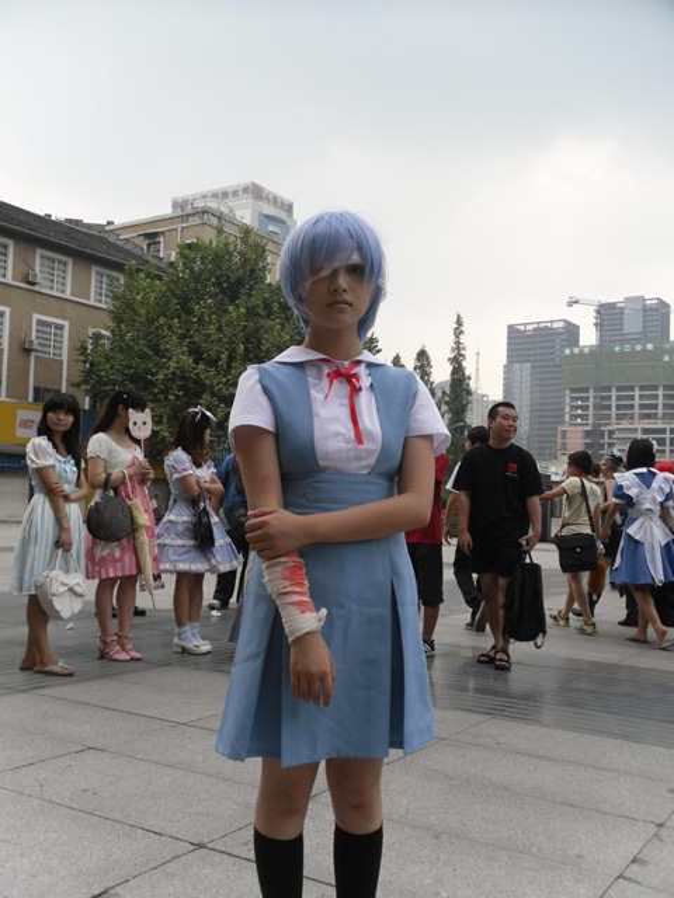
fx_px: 1168
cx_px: 337
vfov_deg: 42.1
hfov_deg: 32.2
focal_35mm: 45
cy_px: 449
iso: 100
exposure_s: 1/90
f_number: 3.5
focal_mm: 6.3
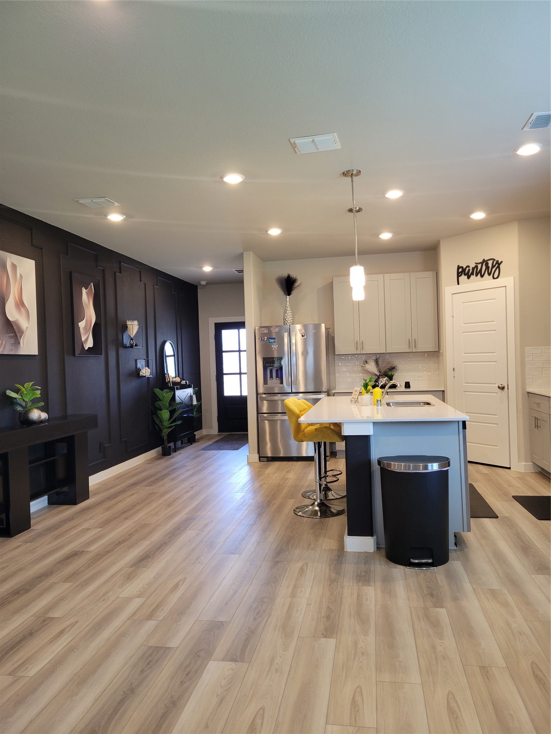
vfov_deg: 67.3
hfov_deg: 53.1
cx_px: 276
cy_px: 367
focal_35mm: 26
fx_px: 552
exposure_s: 1/120
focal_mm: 5.4
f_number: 1.8
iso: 250
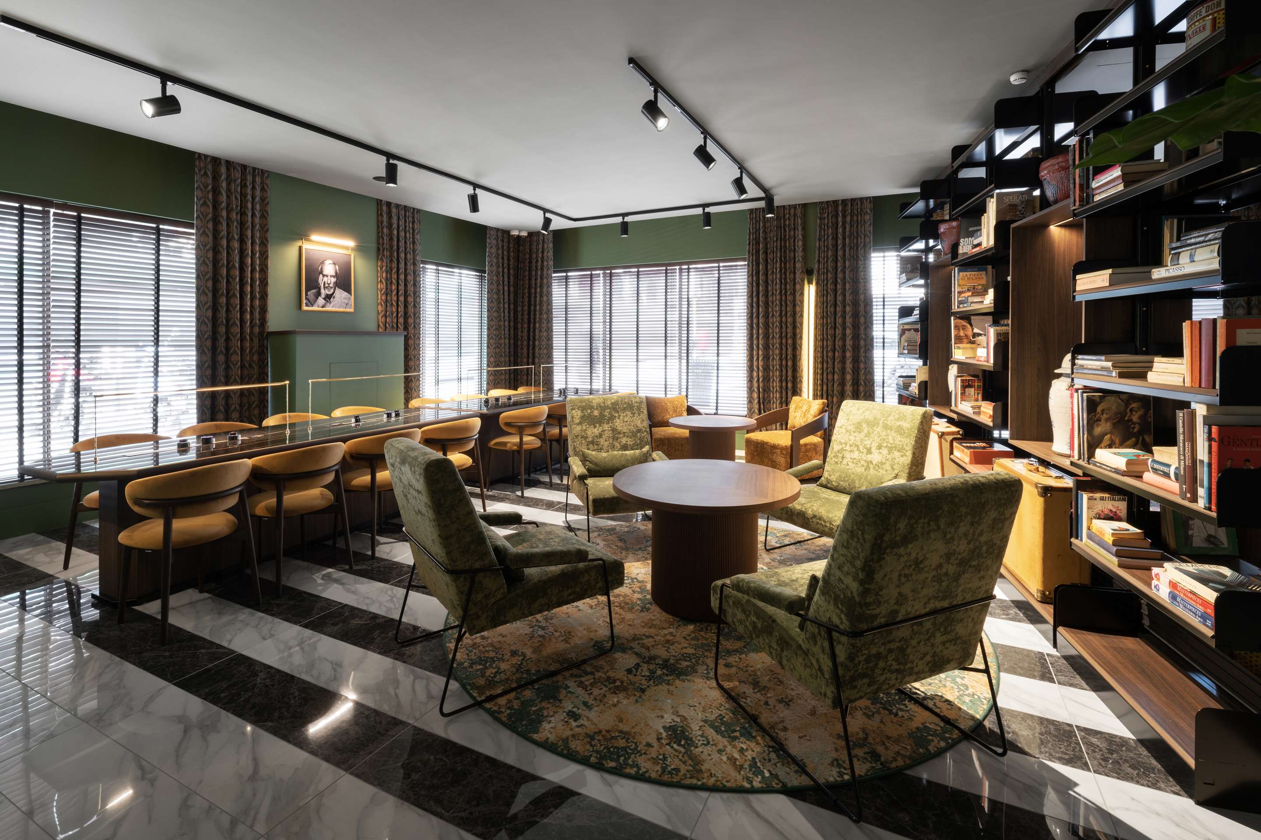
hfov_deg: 96.7
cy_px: 420
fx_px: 560
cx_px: 630
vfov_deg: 73.7
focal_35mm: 16
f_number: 14
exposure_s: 2
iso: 200
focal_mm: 16
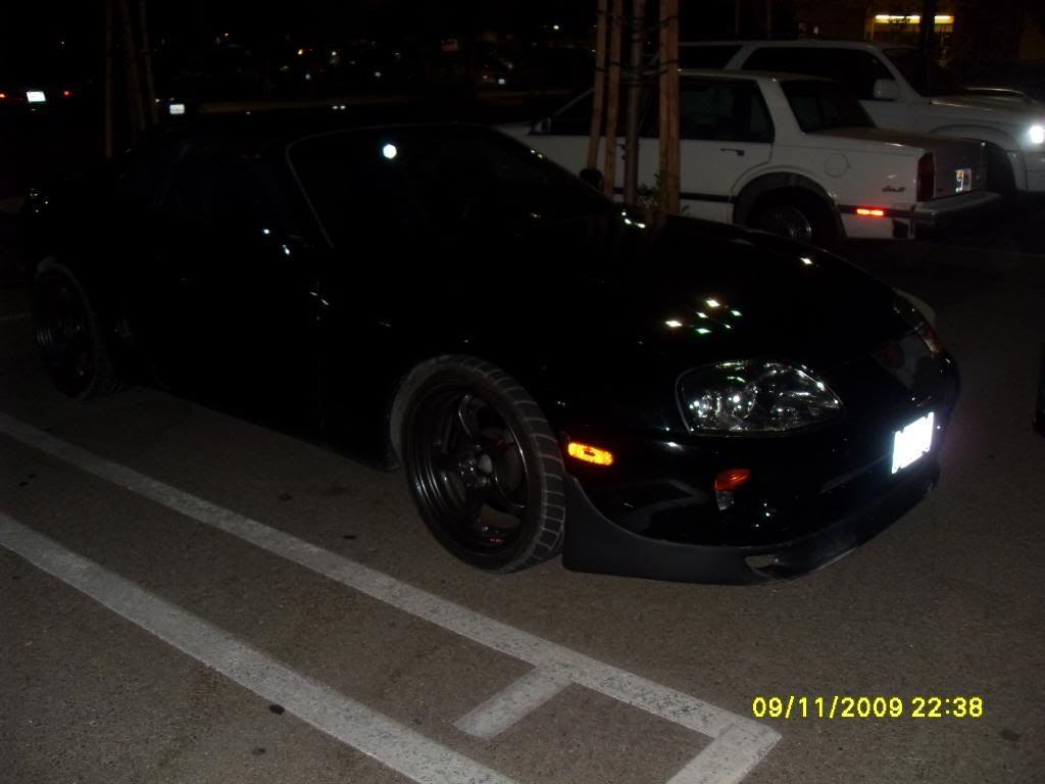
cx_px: 522
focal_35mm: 34
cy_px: 392
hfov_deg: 54.0
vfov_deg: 41.8
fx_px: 1026
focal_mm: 6.3
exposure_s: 1/45
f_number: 2.8
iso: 160
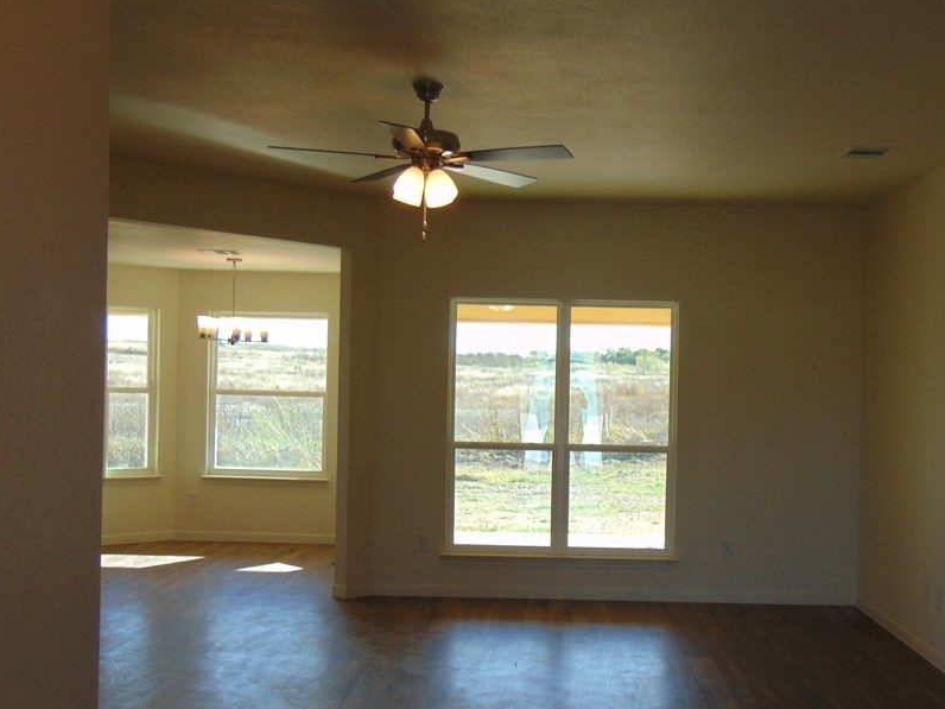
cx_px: 556
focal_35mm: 45
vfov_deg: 32.1
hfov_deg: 41.9
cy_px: 413
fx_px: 1228
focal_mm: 6.3
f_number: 3.2
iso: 80
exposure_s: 1/125
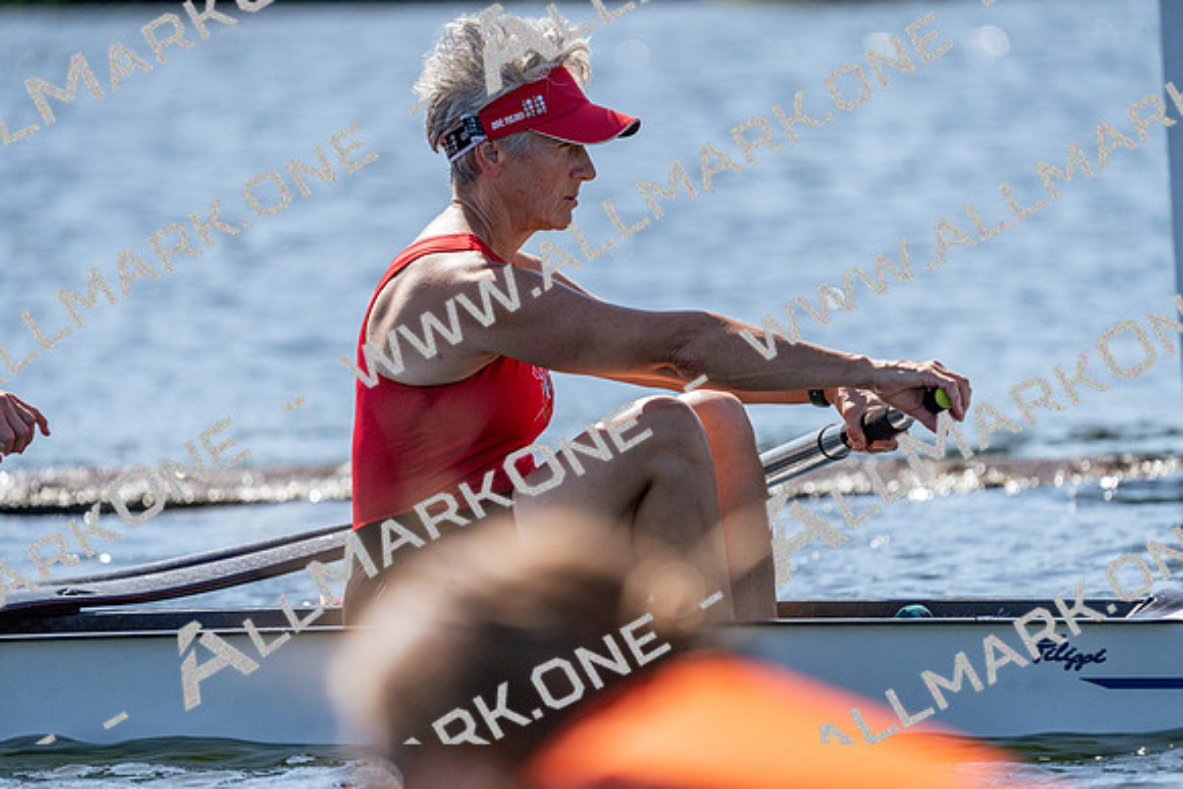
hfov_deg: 4.7
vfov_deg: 3.1
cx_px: 592
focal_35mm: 441
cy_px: 394
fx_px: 14494
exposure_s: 1/2000
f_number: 6.3
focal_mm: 441
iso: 320
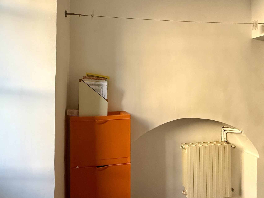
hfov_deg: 78.0
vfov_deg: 62.8
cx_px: 104
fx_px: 160
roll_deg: -0.4
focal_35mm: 21
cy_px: 78
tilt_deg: +1.2
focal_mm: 2.22
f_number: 2.2
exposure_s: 1/99
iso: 320
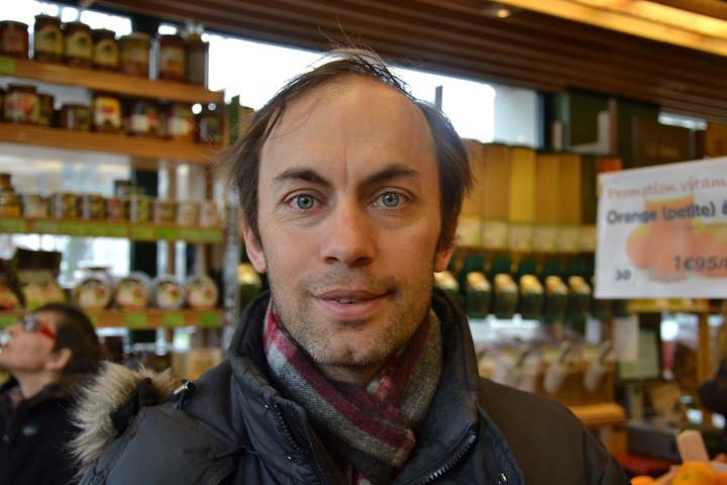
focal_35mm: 45
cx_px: 364
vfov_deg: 29.9
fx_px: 909
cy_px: 242
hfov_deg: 43.6
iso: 400
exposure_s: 1/80
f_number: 4.5
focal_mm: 30
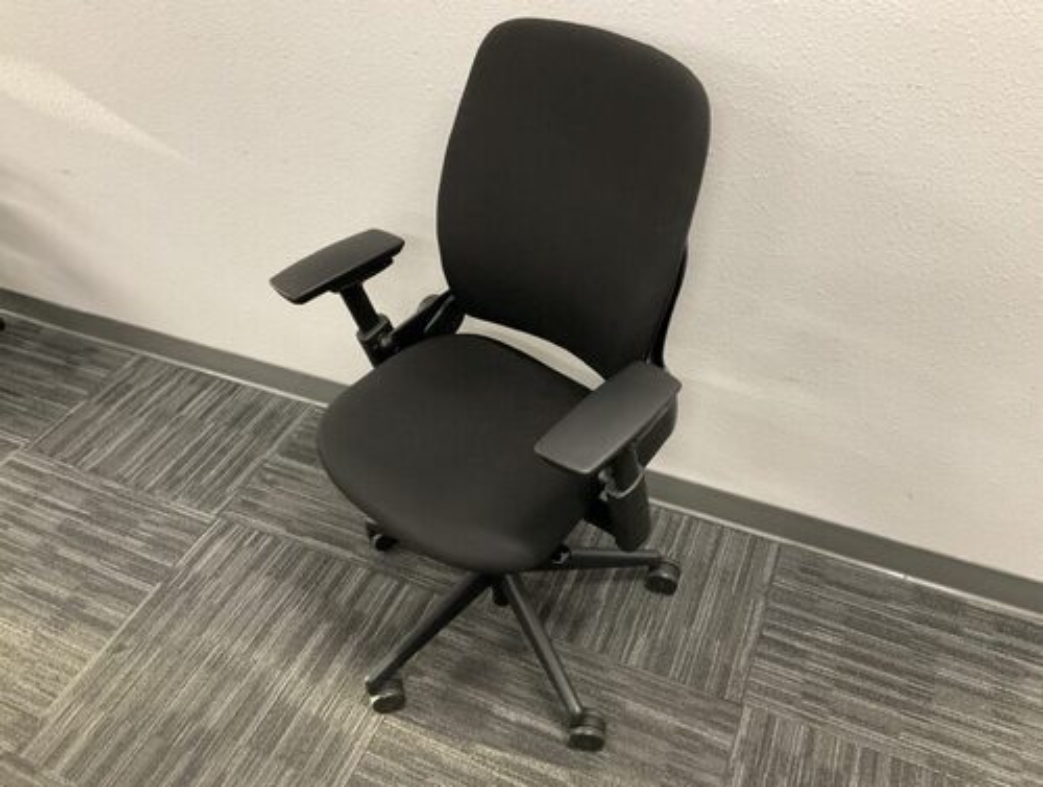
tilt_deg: -42.5
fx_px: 875
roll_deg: +1.1
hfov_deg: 61.6
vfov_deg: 48.4
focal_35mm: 29
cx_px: 522
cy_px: 394
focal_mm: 3
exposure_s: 1/60
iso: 200
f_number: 1.8
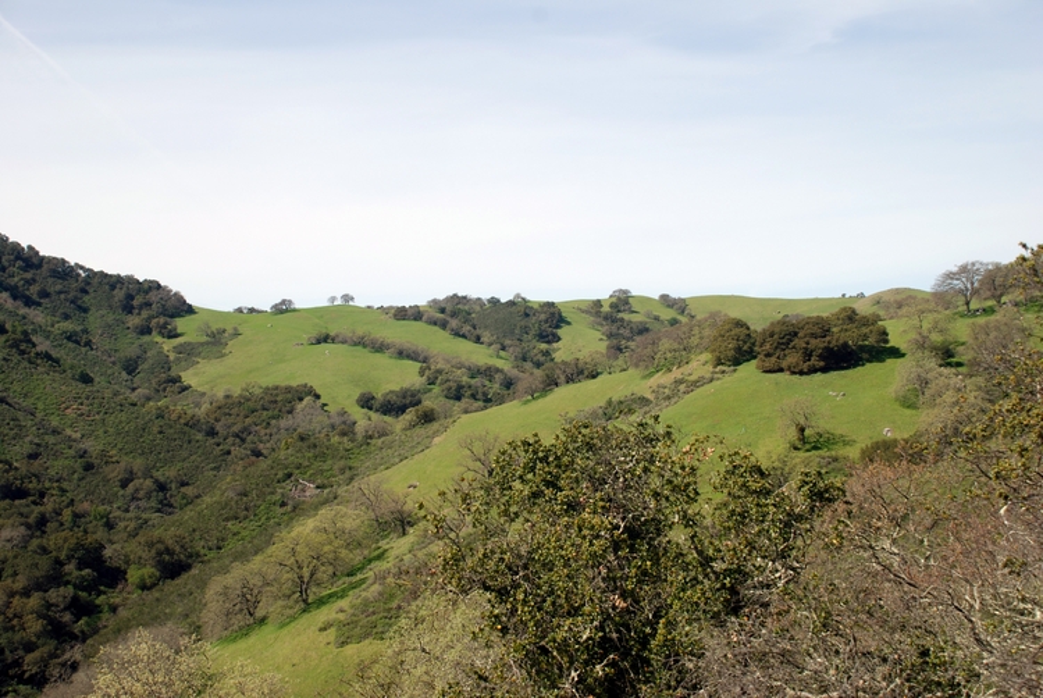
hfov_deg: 37.8
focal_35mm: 52
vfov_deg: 25.8
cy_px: 349
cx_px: 522
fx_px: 1523
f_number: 6.7
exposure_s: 1/180
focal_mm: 35
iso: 100
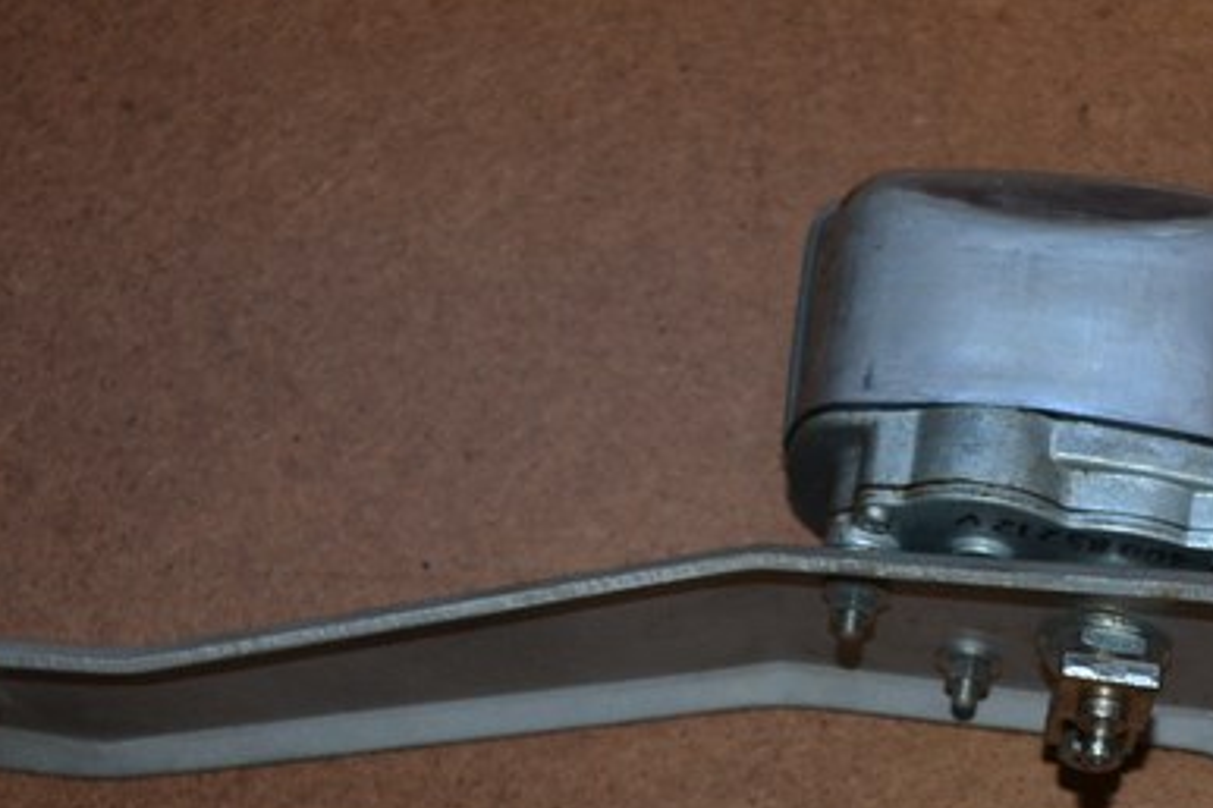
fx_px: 2930
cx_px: 877
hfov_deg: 23.2
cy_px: 681
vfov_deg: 15.6
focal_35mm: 87
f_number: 4.5
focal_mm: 28
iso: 720
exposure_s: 1/60
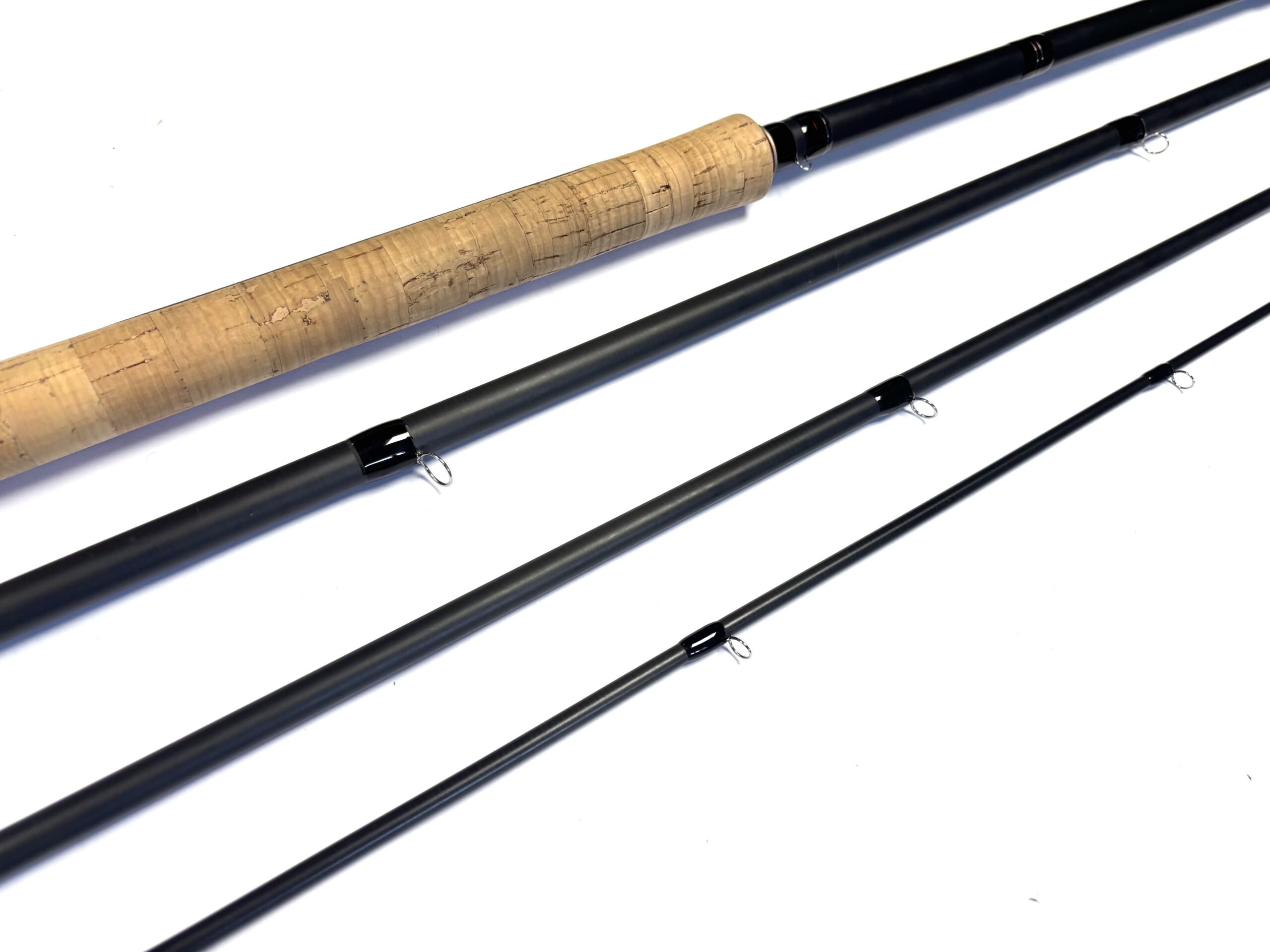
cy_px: 476
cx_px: 635
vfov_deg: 53.1
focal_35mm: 26
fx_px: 954
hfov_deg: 67.3
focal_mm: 5.96
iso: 50
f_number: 1.6
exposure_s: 1/121
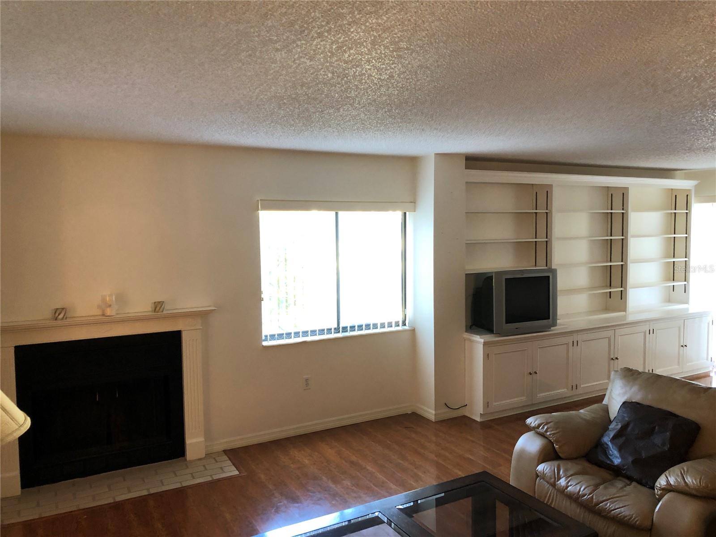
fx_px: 579
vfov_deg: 49.7
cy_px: 268
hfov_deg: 63.4
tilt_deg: -4.9
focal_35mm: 28
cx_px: 358
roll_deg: +1.8
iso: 50
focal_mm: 4
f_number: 1.8
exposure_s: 1/15
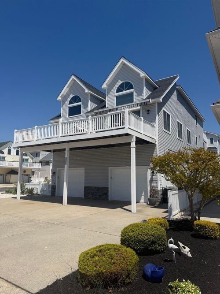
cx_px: 110
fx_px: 203
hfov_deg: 56.8
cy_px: 147
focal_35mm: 24
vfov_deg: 71.6
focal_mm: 6.76
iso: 80
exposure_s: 1/8130
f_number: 1.78
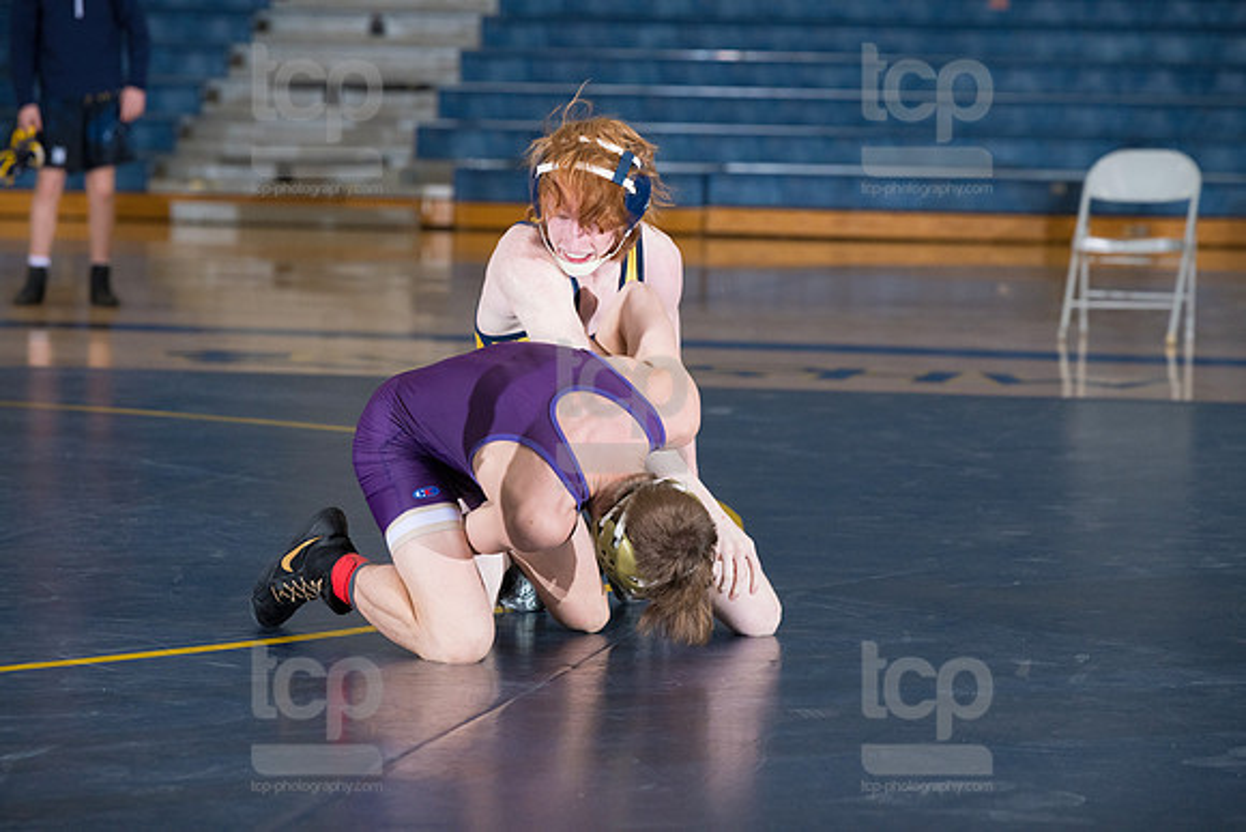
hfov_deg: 12.8
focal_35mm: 160
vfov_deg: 8.6
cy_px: 416
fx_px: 5539
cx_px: 623
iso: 1250
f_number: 5.6
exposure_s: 1/250
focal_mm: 160
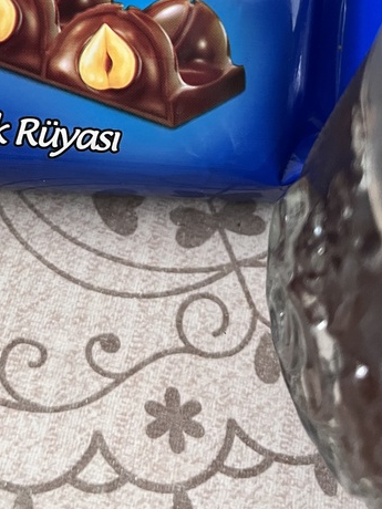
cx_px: 84
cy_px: 105
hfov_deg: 27.5
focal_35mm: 52
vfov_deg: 35.7
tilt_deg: -55.9
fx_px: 765
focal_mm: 5.1
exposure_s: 1/52
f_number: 1.6
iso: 500
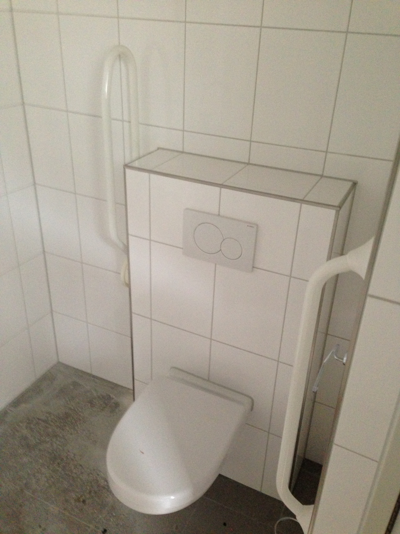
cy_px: 267
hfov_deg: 42.9
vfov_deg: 55.4
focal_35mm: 33
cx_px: 200
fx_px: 508
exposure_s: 1/20
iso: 400
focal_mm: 4.13
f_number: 2.4
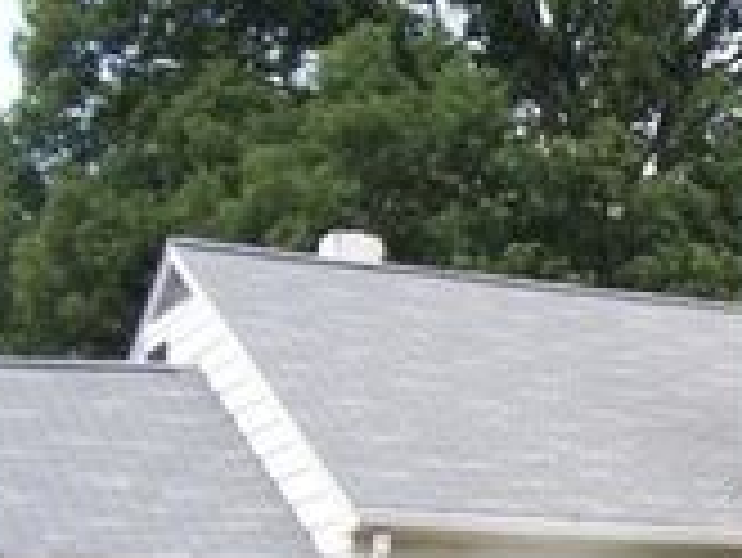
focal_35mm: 103
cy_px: 668
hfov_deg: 18.3
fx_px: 2209
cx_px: 841
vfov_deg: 14.0
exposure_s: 1/637
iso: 80
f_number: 2.7
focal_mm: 5.6
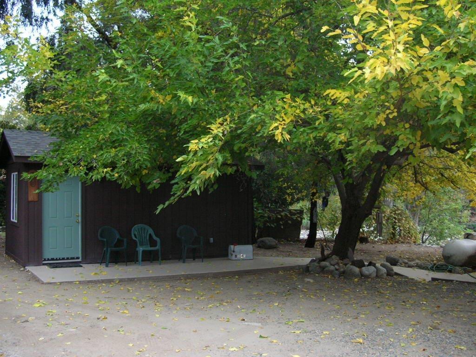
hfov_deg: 51.4
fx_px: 495
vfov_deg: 39.7
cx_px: 238
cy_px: 178
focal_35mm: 36
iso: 119
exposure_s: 1/60.1
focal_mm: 6
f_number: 2.7
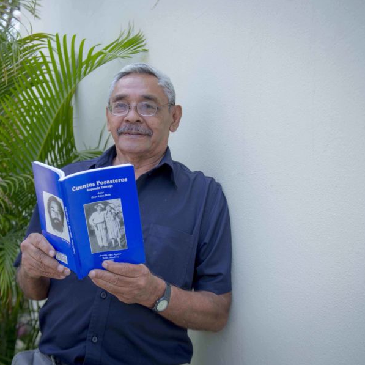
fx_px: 489
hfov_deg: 40.6
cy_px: 182
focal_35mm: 41
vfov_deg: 40.9
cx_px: 130
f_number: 5
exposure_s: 1/640
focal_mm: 32
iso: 320
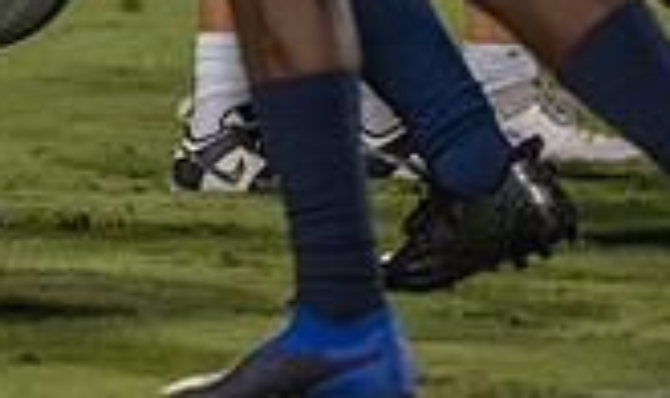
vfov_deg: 0.9
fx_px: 25393
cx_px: -243
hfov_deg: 1.5
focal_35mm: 1410
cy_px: -192
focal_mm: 373
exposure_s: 1/1000
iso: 8000
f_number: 5.6
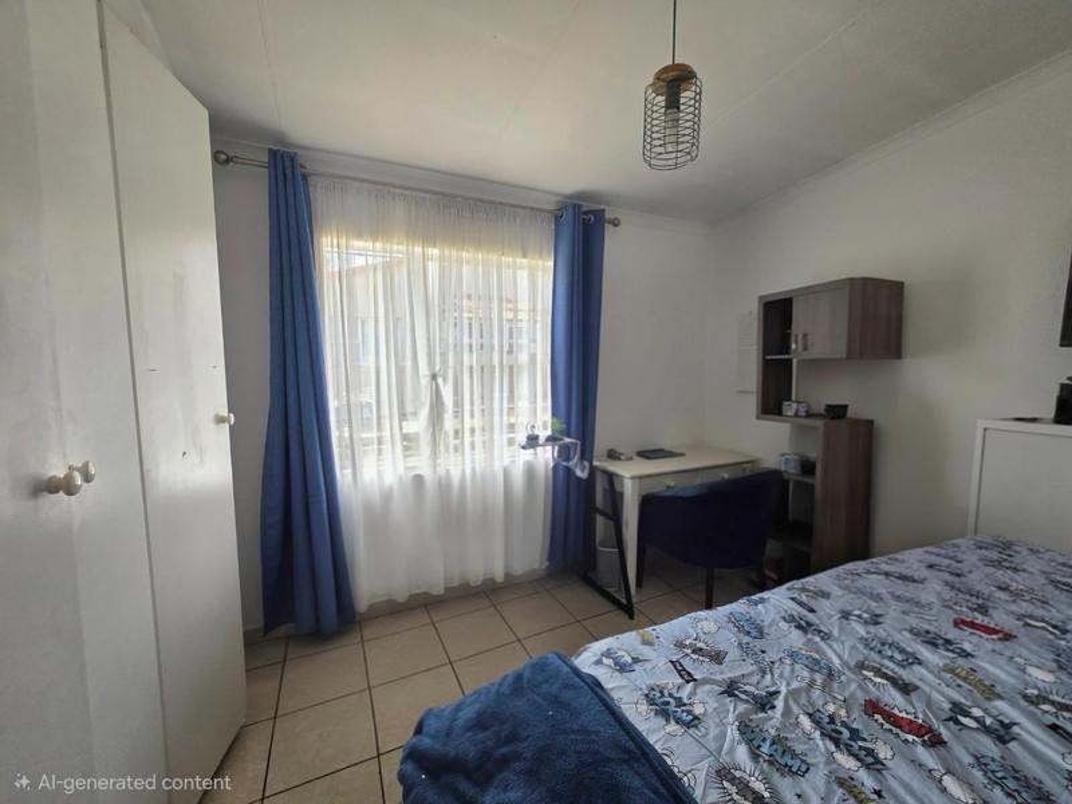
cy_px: 402
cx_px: 536
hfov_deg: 106.2
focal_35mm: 13
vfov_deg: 89.9
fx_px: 403
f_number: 1.9
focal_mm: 2.2
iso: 250
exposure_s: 1/370
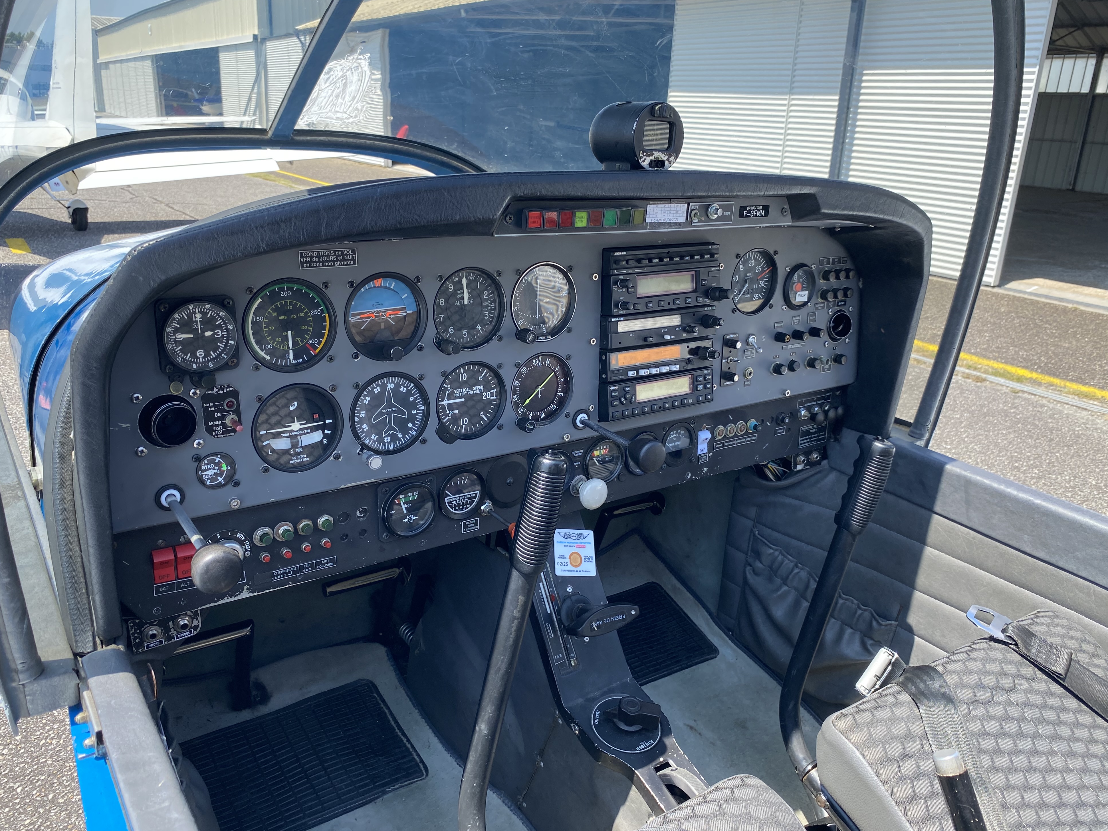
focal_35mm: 27
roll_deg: -2.4
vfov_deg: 51.3
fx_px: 864
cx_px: 549
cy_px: 428
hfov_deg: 65.3
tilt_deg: -20.0
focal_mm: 4.25
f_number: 1.8
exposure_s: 1/685
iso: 32
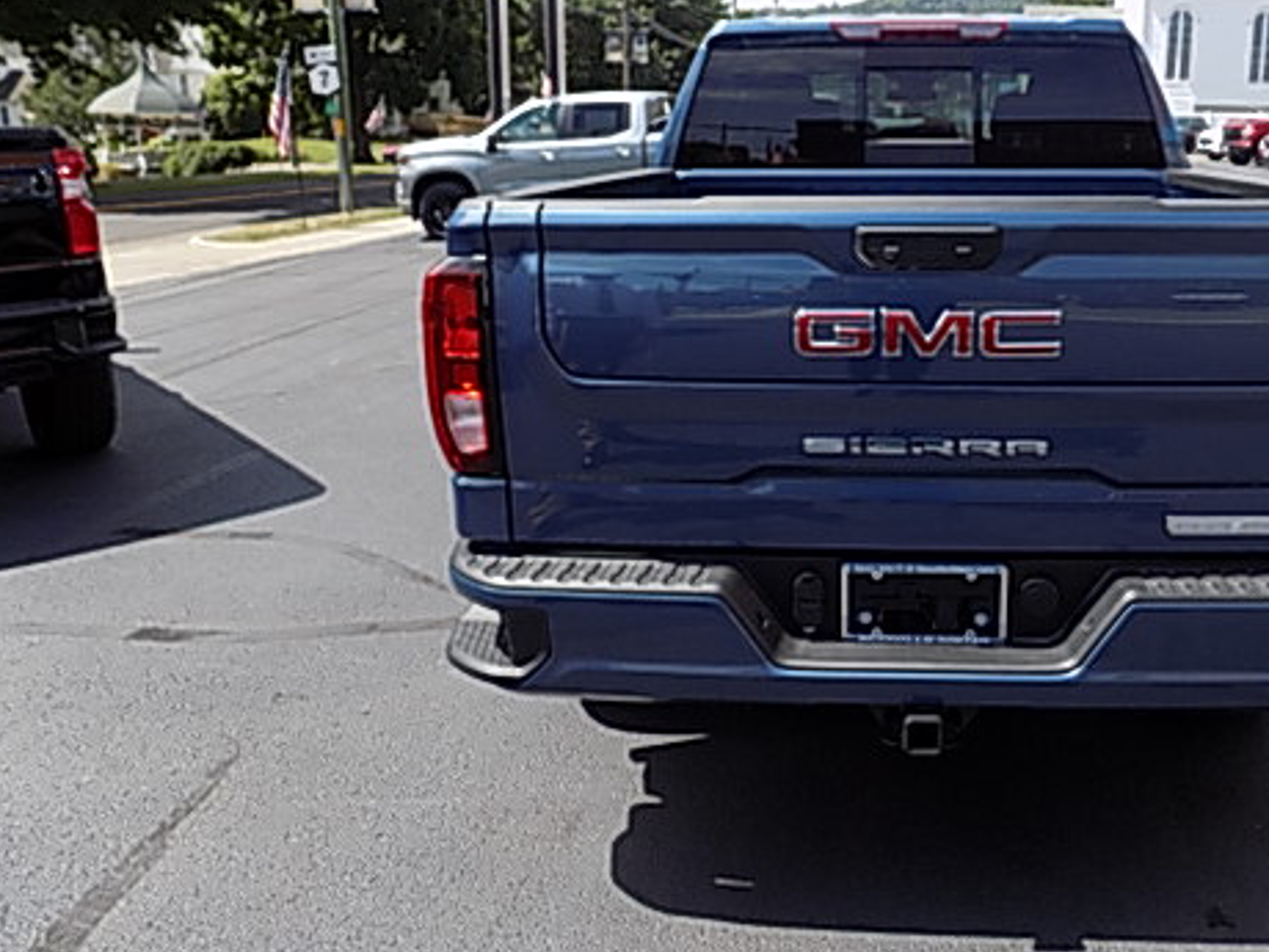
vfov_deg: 43.9
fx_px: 1173
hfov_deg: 55.6
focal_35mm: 32
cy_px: 384
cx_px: 847
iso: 80
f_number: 3.1
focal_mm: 4
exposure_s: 1/500
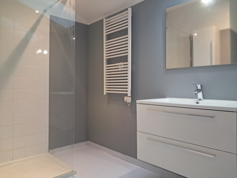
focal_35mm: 27
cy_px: 89
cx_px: 118
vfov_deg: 51.4
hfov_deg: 65.3
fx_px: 185
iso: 400
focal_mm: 4
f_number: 1.8
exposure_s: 1/50
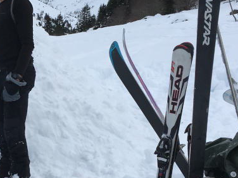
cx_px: 3
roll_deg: -1.7
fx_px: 543
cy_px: 110
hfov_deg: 23.7
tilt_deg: -7.9
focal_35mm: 79
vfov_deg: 18.6
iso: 25
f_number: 2.2
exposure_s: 1/974
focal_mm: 4.15
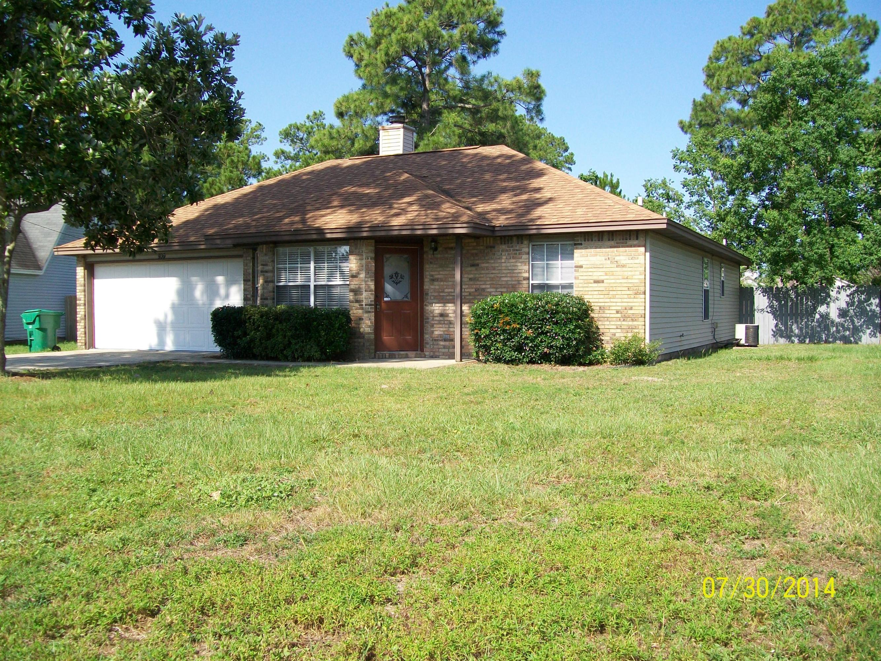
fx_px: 865
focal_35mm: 34
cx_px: 440
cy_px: 330
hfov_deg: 54.0
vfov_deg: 41.8
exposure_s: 1/640
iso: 64
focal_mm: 6.1
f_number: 2.7
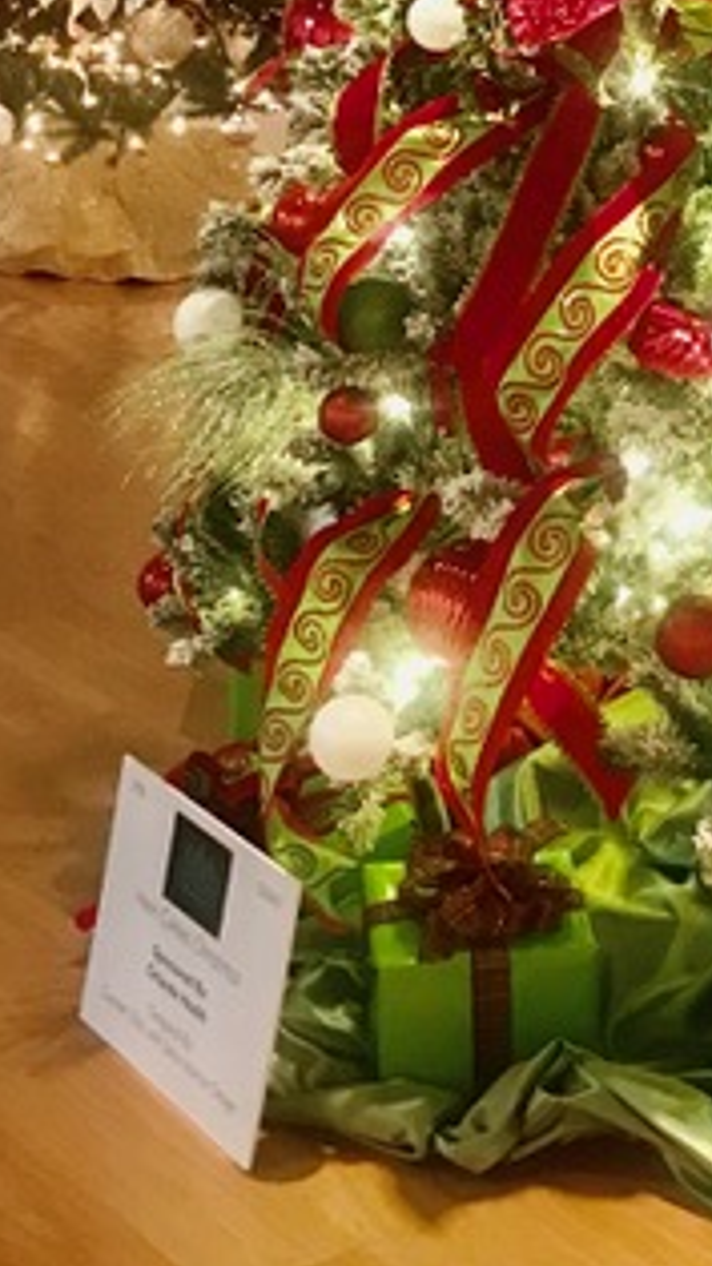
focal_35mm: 62
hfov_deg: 18.6
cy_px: -16
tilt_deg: -9.2
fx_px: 2083
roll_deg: -1.0
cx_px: 796
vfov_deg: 31.2
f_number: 1.8
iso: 80
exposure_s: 1/15
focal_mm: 3.99
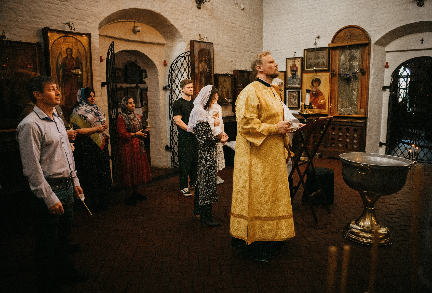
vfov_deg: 53.0
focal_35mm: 24
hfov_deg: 72.6
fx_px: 294
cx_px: 212
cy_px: 146
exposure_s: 1/200
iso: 2500
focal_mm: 24
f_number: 3.2
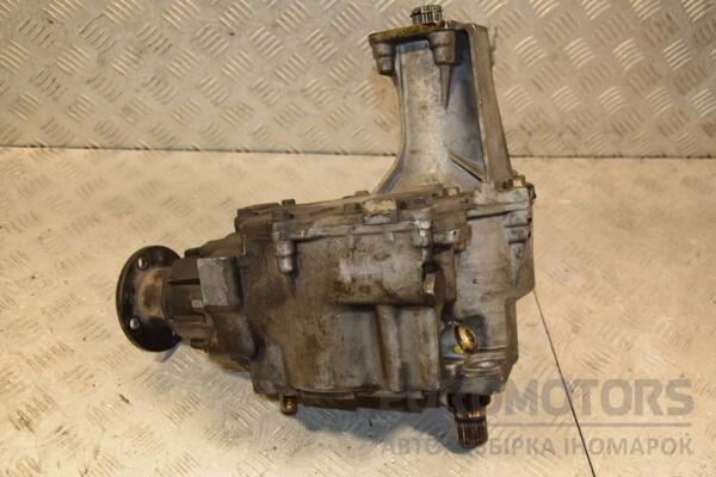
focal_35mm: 39
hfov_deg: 49.6
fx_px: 776
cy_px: 238
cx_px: 358
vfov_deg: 34.2
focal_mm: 26
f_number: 5
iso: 800
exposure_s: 1/160
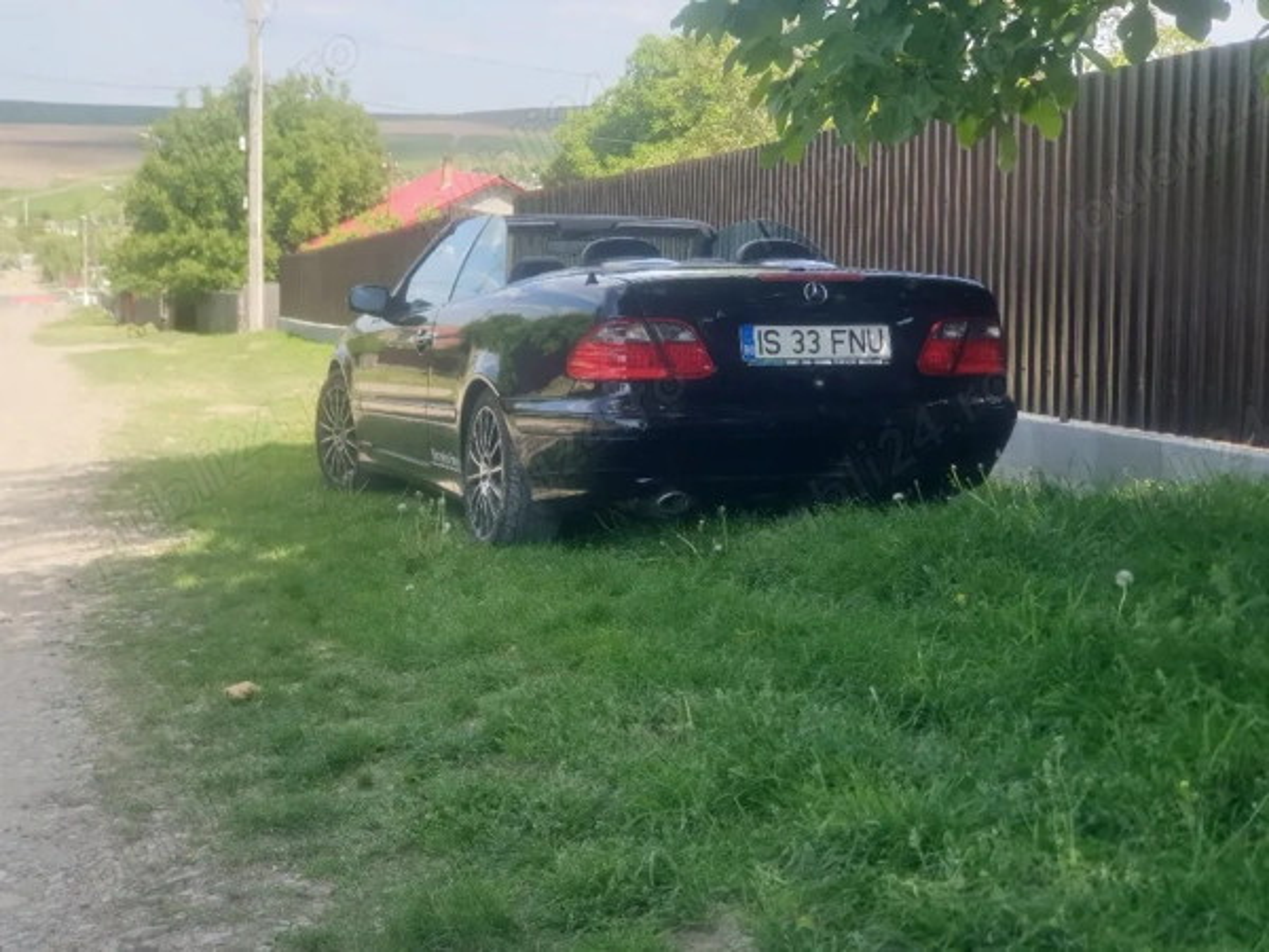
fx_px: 1906
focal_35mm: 52
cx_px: 634
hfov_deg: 36.8
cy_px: 476
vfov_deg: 28.0
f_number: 2.4
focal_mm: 6
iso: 100
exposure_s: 1/323
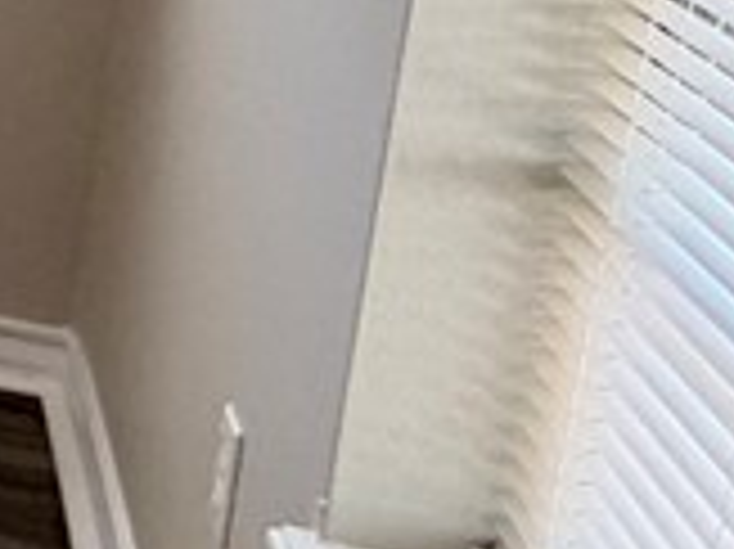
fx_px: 1865
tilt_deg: -10.7
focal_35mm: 88
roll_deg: +2.1
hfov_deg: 12.1
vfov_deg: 16.1
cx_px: -1378
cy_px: -112
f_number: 2.2
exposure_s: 1/120
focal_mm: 2.22
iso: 250
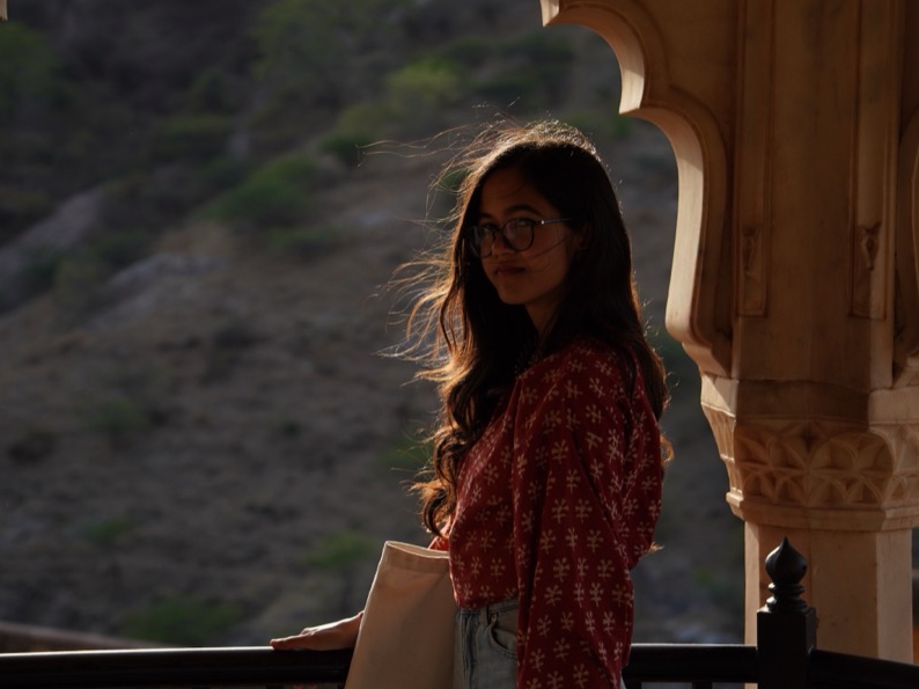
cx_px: 444
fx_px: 2256
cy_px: 343
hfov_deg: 23.0
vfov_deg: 17.4
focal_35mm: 85
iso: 160
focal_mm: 52
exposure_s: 1/1600
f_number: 2.8
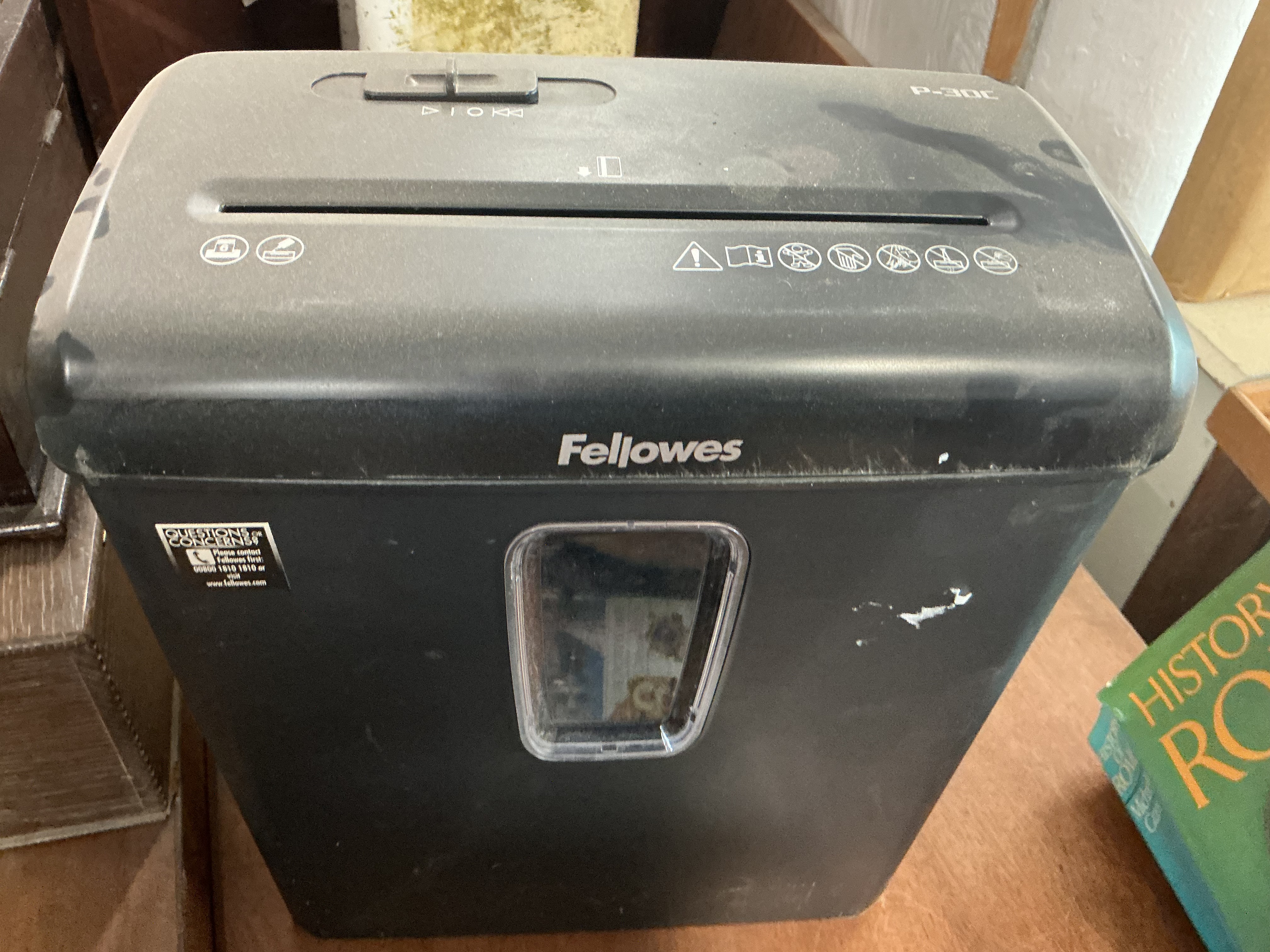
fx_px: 1064
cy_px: 476
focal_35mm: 29
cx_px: 635
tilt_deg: -47.7
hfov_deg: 61.7
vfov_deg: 48.2
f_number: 1.8
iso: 250
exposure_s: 1/30
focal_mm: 3
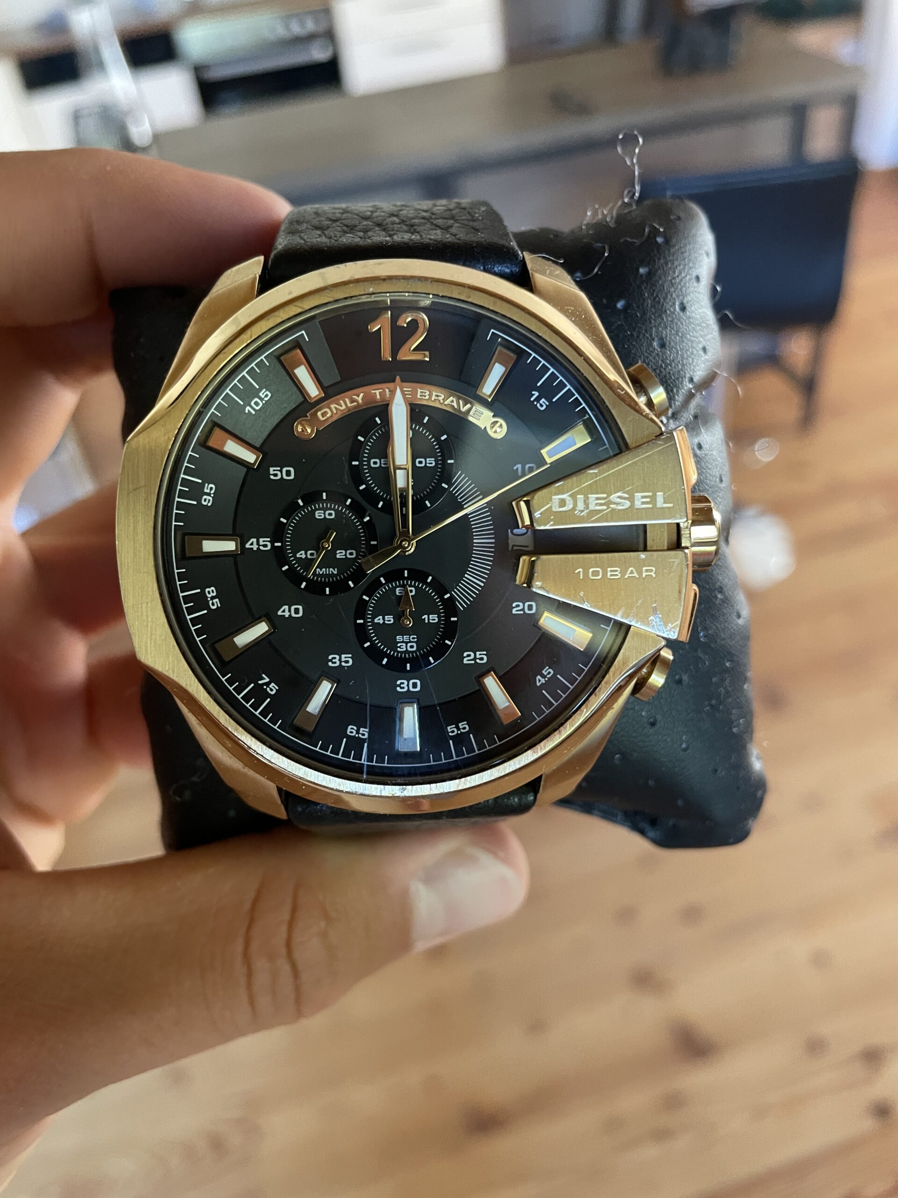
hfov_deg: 53.1
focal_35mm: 26
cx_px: 449
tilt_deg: -39.5
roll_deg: +8.7
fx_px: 899
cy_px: 599
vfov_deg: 67.3
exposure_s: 1/60
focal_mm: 4.2
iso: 320
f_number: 1.6
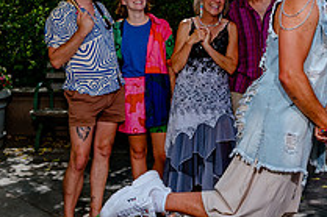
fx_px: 726
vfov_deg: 16.9
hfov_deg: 24.7
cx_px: 287
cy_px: 52
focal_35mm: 80
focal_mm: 24
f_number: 7.1
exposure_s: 1/320
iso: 200
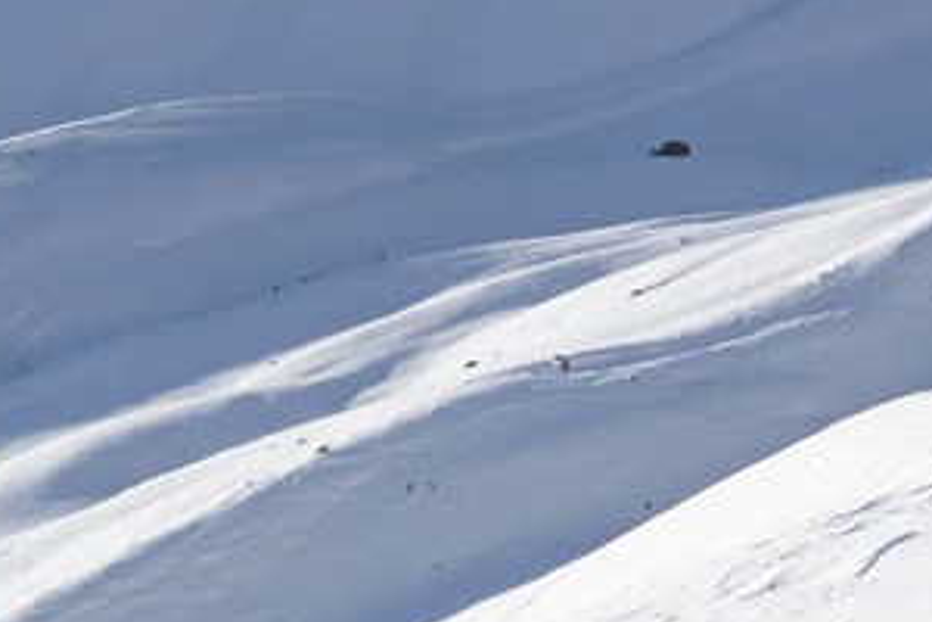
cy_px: -224
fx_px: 2511
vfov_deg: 13.5
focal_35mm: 97
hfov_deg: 20.8
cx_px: 755
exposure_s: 1/250
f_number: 5.6
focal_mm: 6.3
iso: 80
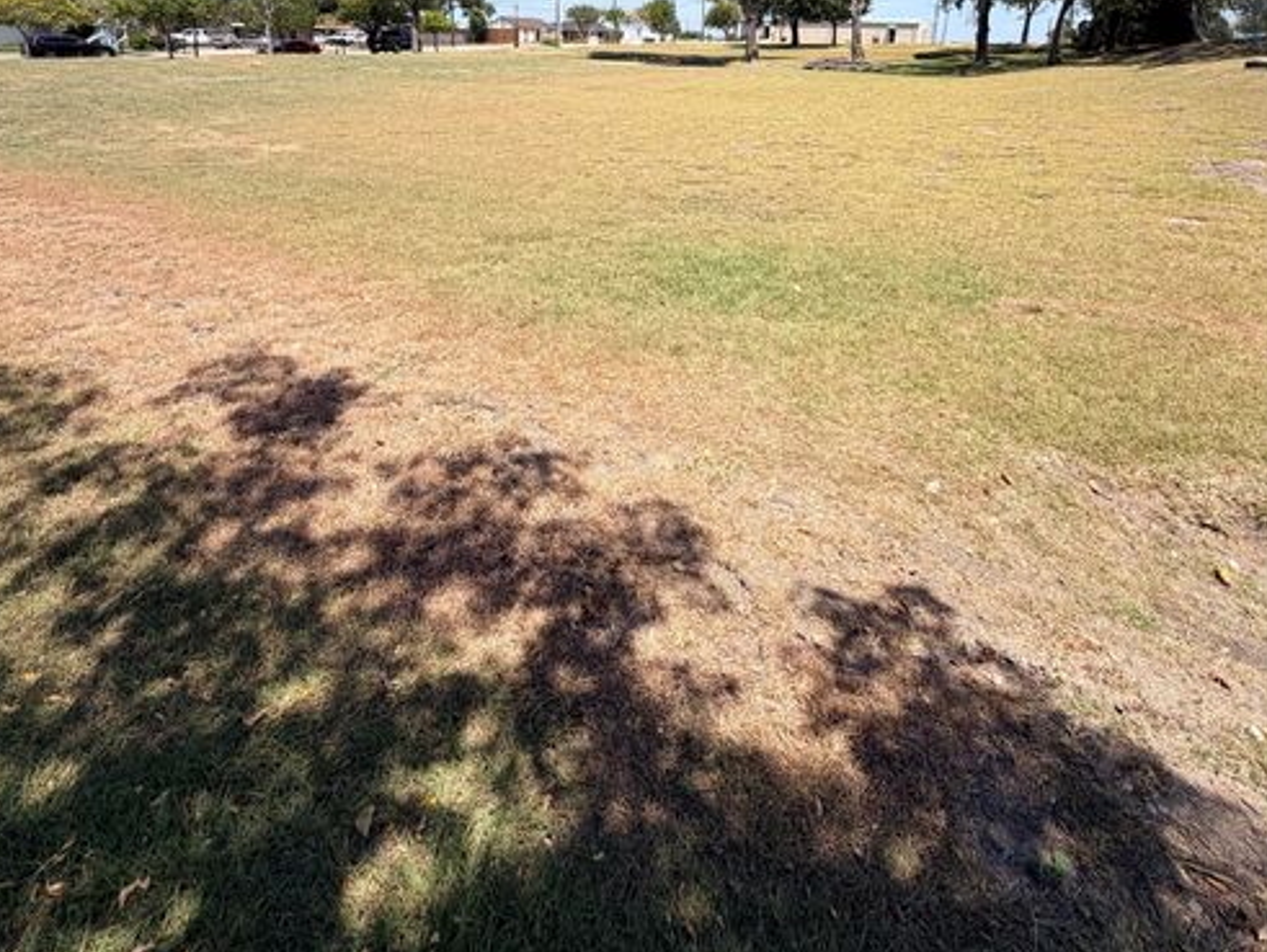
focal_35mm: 19
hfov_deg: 84.6
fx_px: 696
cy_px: 169
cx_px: 627
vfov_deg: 62.0
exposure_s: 1/799
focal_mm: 2.22
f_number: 2.2
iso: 20
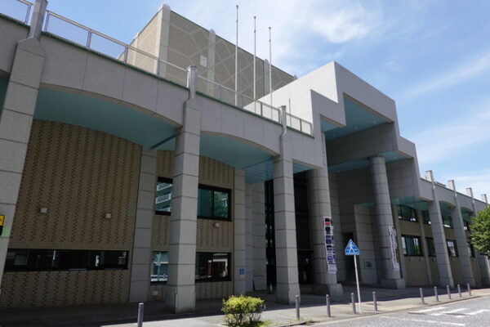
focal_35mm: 24
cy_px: 164
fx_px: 327
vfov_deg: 53.1
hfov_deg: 73.7
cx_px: 245
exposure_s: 1/640
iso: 125
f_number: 4
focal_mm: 9
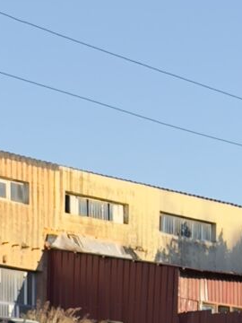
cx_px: -21
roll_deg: -0.3
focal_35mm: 256
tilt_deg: -3.7
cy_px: 669
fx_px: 2386
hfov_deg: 5.8
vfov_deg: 7.4
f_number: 1.78
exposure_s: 1/1754
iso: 64
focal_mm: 6.76
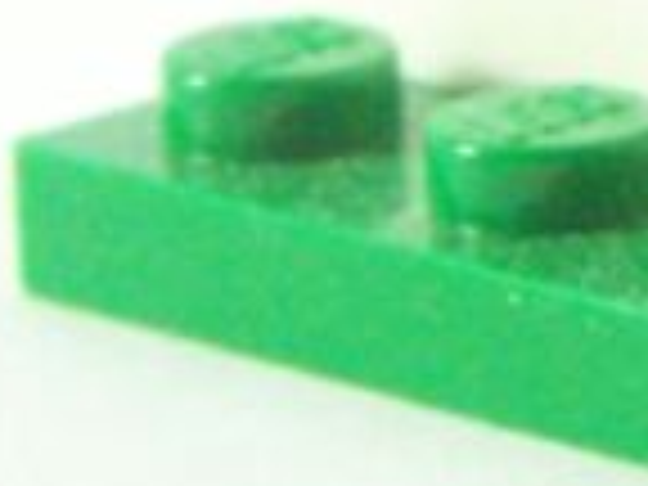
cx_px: 1300
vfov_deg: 2.0
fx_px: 14021
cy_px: -310
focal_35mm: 749
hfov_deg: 2.6
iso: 400
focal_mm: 17.5
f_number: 4
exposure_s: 1/60
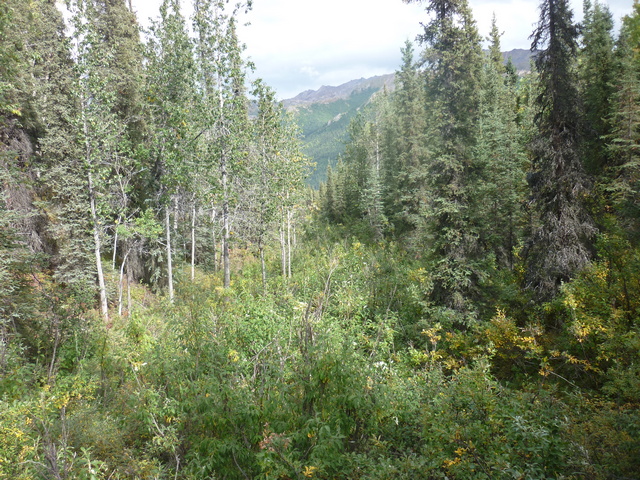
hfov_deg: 55.4
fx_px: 610
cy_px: 240
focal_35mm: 33
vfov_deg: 42.9
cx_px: 320
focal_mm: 5.5
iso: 80
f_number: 2.8
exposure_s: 1/320
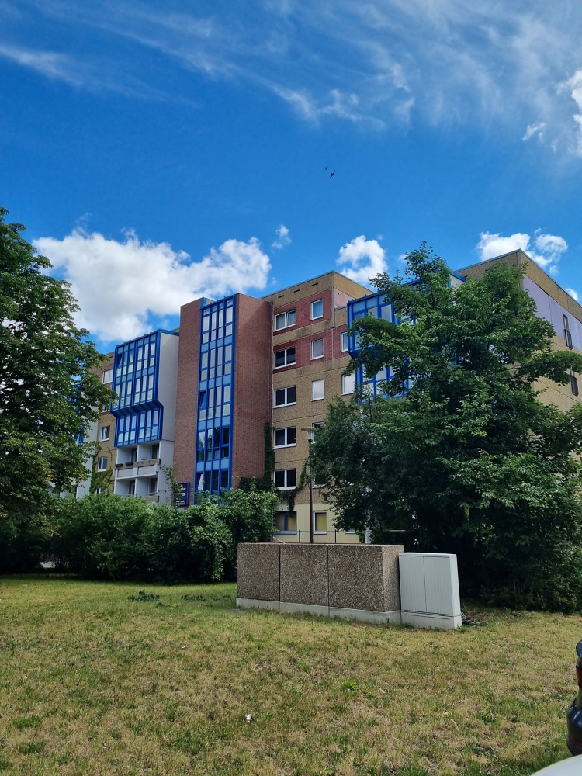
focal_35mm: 26
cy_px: 388
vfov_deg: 67.3
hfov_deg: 53.1
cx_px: 291
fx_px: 583
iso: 50
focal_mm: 5.4
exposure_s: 1/2184
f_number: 1.8
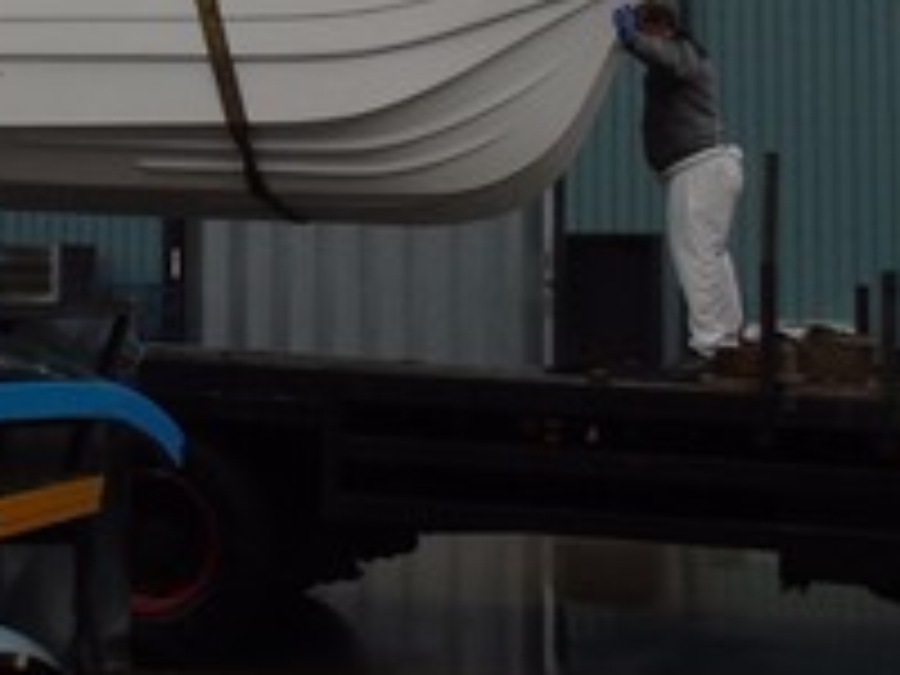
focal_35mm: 80
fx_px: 2080
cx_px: 148
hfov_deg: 23.9
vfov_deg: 18.1
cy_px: 40
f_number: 3.4
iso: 80
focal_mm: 4.4
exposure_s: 1/200
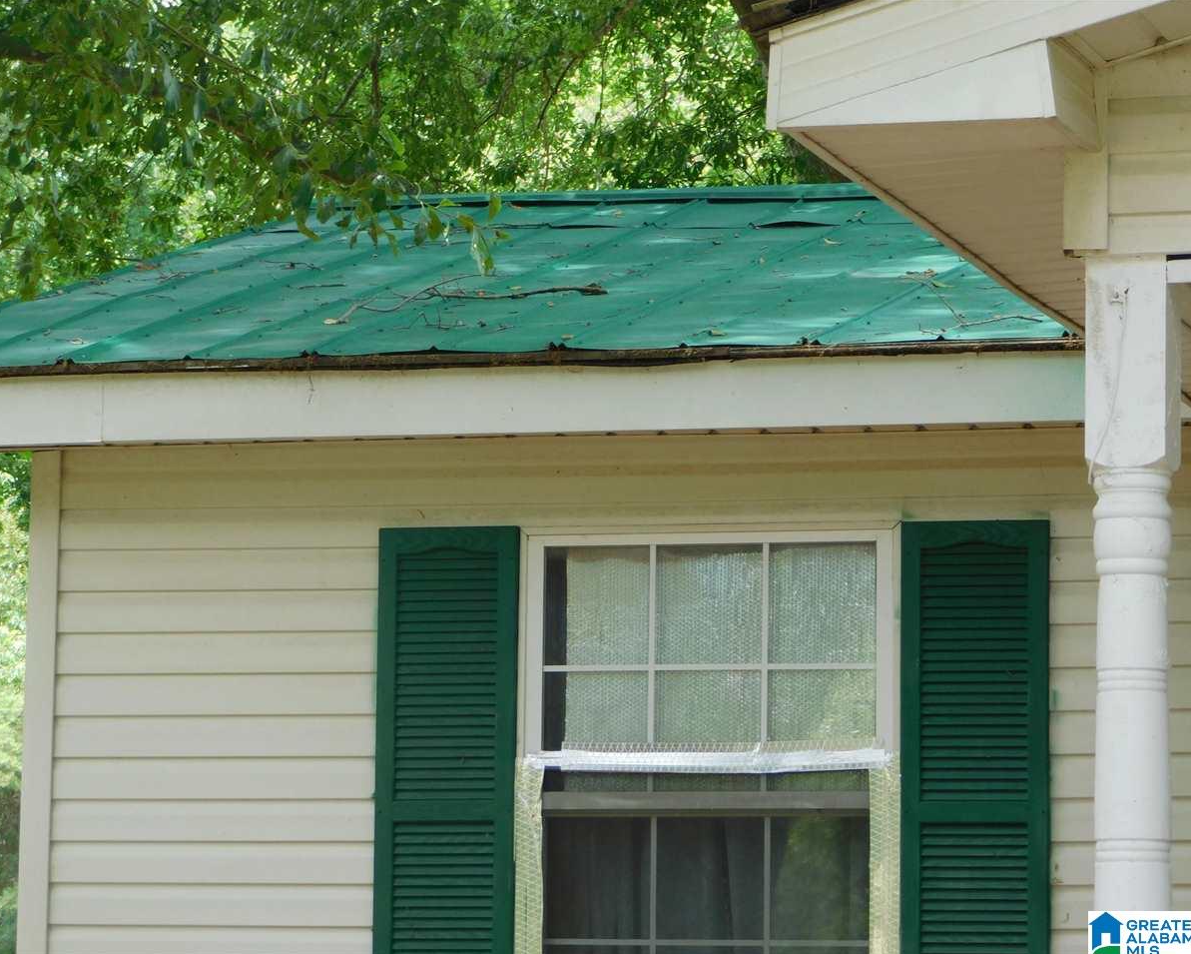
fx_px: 6276
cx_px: 569
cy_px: 477
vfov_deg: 8.7
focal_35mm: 178
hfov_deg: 10.8
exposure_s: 1/50
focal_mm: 30.1
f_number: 5.3
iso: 125
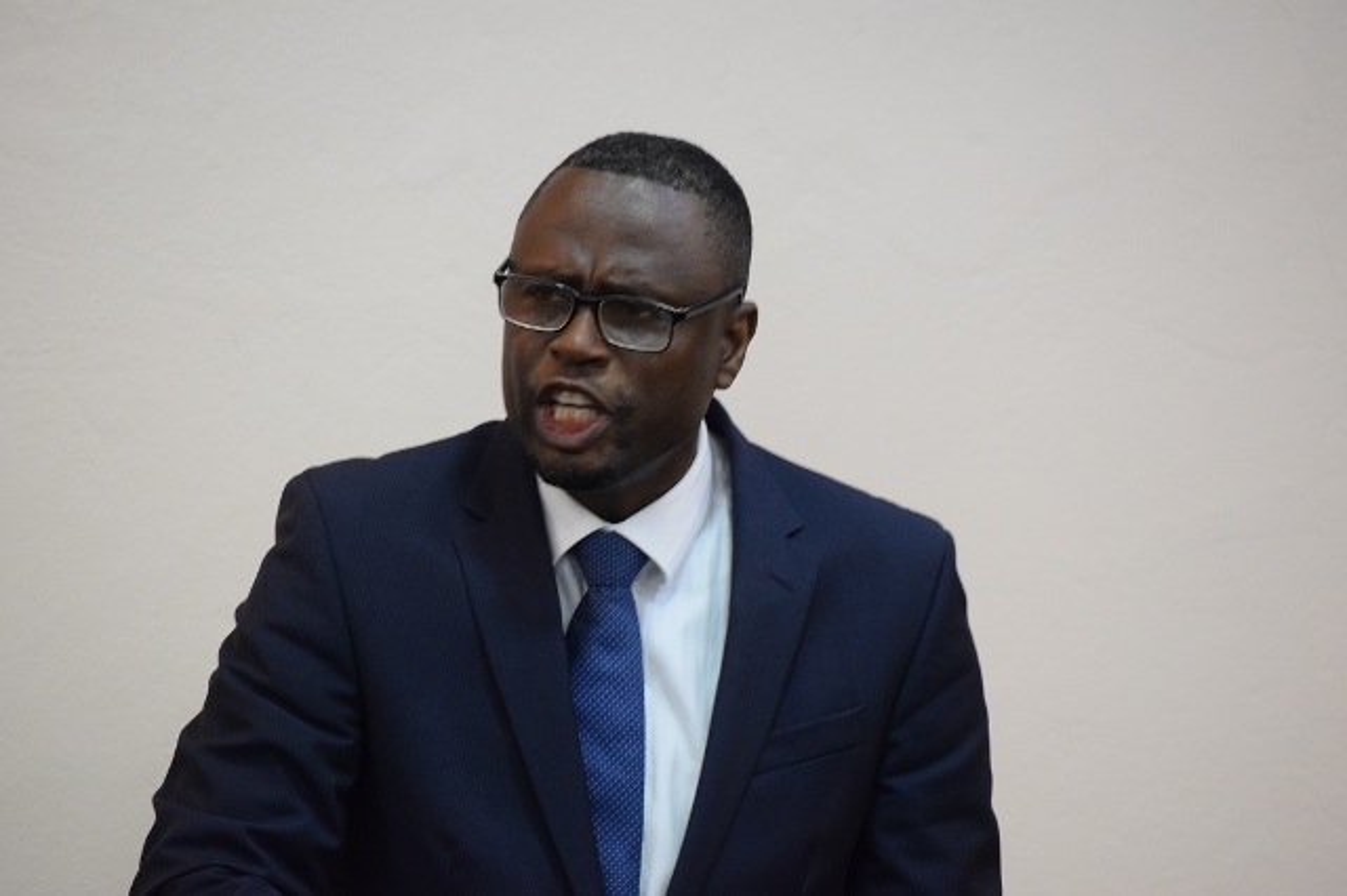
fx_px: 8695
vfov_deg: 5.9
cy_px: 448
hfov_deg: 8.9
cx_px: 674
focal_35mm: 232
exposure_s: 1/125
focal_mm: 155
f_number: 5
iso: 3200
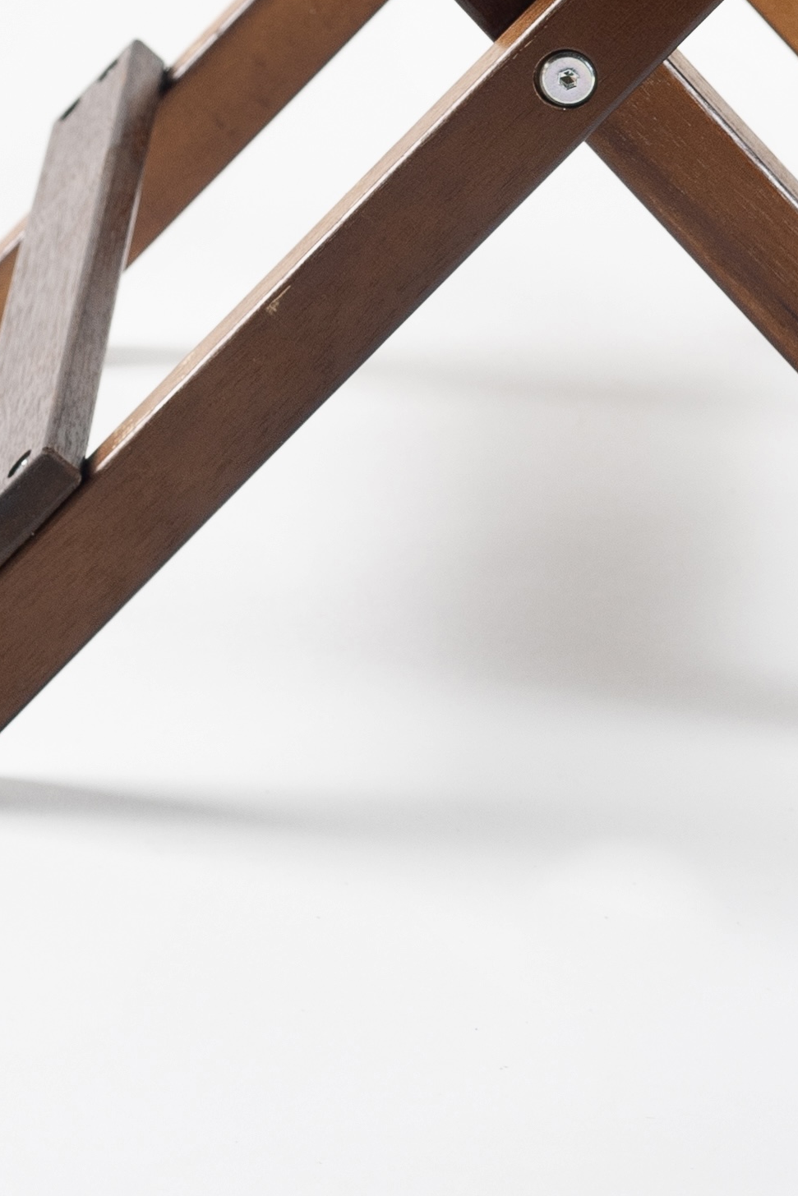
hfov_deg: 6.2
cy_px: -901
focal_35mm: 221
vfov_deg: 8.9
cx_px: 596
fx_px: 7346
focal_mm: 55
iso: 200
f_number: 6.3
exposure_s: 1/200
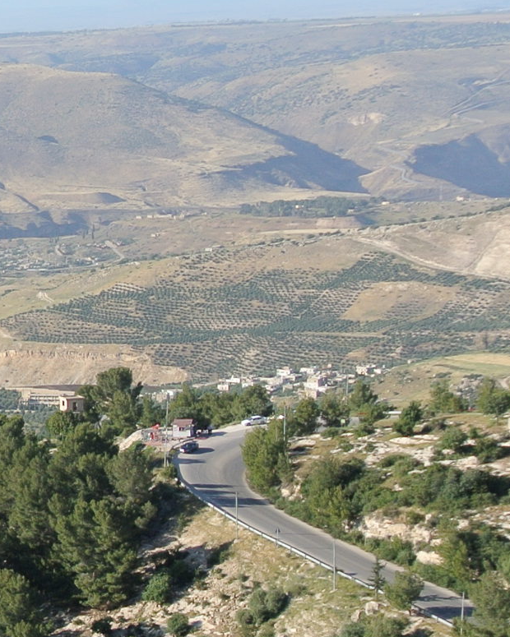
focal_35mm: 130
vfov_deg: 14.6
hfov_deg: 11.0
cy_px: 580
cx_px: -458
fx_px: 2453
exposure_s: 1/400
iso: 100
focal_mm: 14
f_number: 5
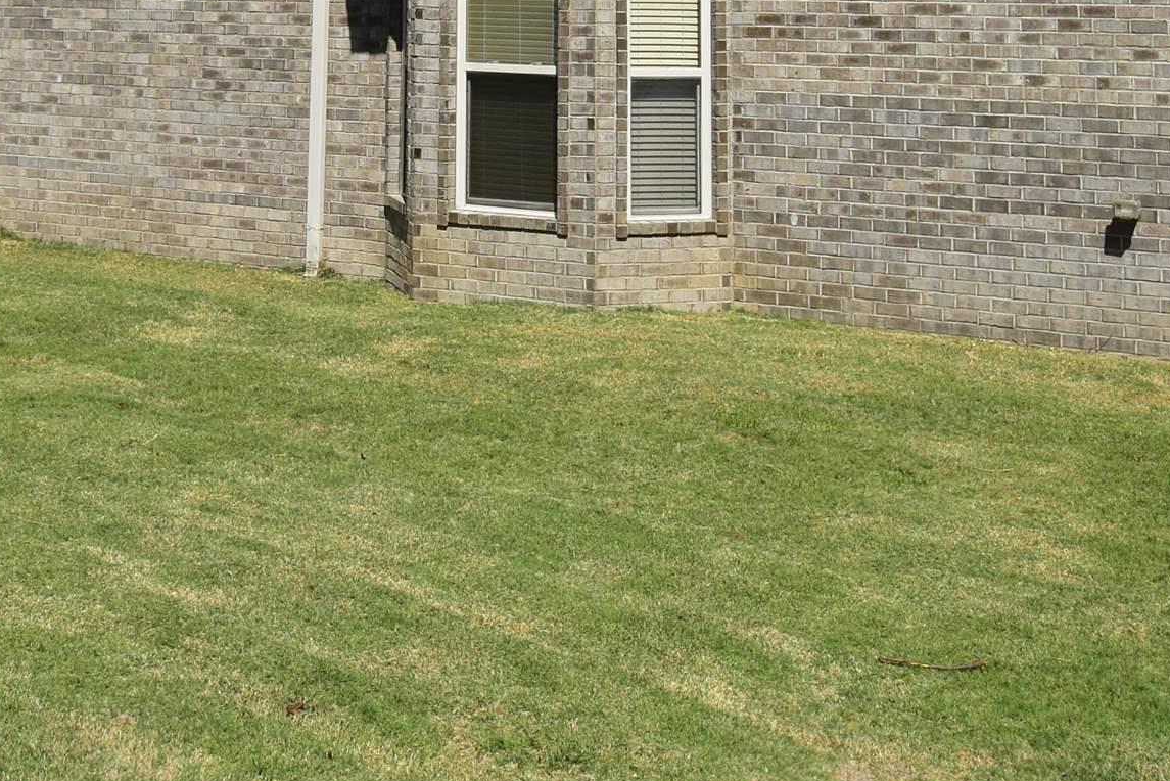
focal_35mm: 60
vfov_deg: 20.4
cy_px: -251
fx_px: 1961
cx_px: 448
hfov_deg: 33.1
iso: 360
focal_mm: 15
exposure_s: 1/500
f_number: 11
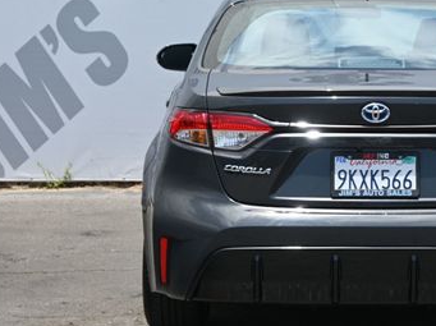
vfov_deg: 12.1
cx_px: 371
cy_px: 133
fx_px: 1534
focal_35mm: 122
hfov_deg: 16.0
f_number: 6
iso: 140
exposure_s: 1/250
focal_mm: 45
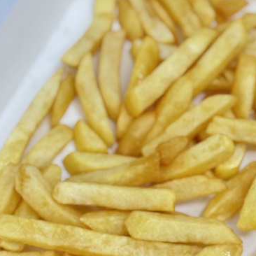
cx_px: 170
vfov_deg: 21.1
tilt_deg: -60.3
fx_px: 686
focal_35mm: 82
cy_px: 168
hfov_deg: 21.1
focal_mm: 6.76
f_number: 1.78
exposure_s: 1/50
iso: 80
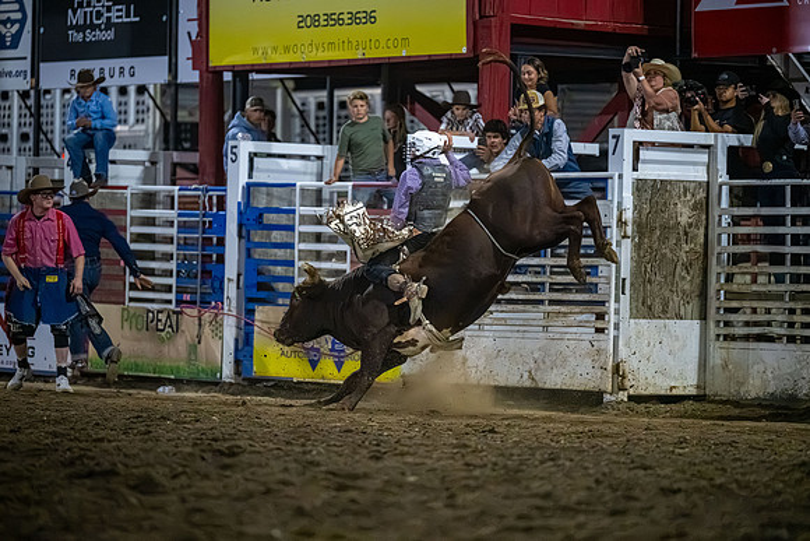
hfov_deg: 10.3
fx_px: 4497
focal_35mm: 200
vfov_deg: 6.9
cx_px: 420
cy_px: 284
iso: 6400
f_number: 2.8
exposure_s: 1/800
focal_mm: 190
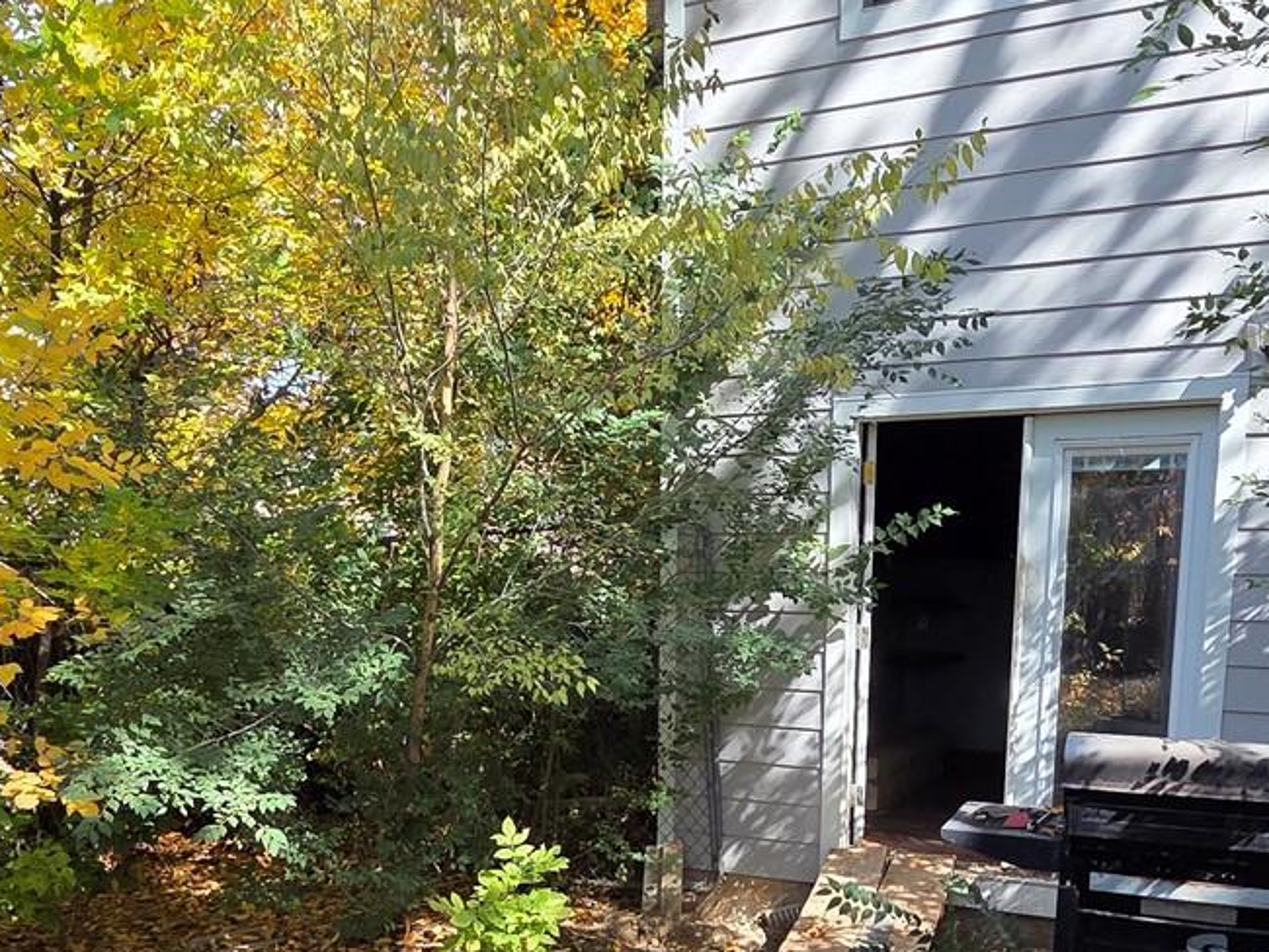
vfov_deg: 42.2
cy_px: 761
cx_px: 629
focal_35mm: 32
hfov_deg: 56.8
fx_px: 1174
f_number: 2.2
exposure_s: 1/388
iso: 50
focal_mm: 2.2
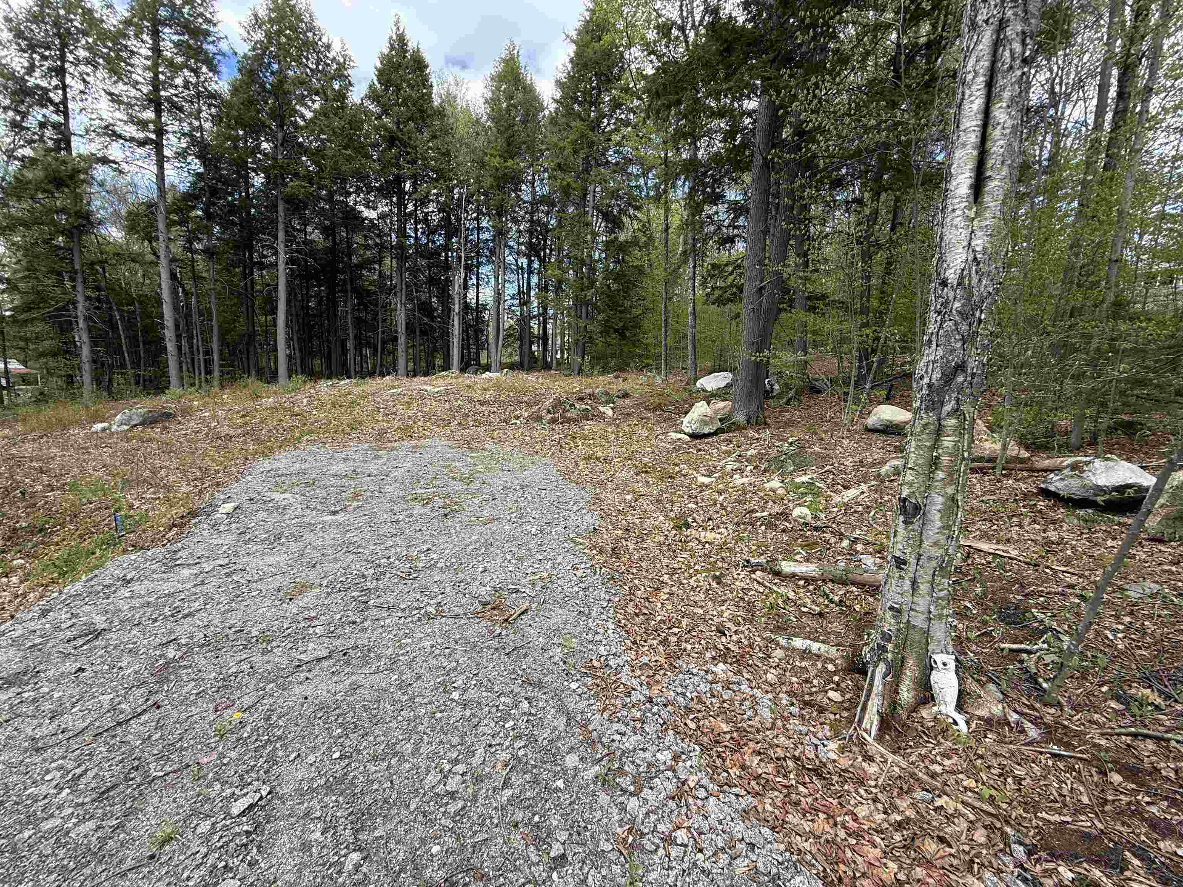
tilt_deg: -5.0
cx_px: 592
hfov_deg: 102.1
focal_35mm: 14
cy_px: 444
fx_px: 478
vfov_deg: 85.7
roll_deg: -1.4
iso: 50
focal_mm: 2.22
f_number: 2.2
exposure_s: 1/376
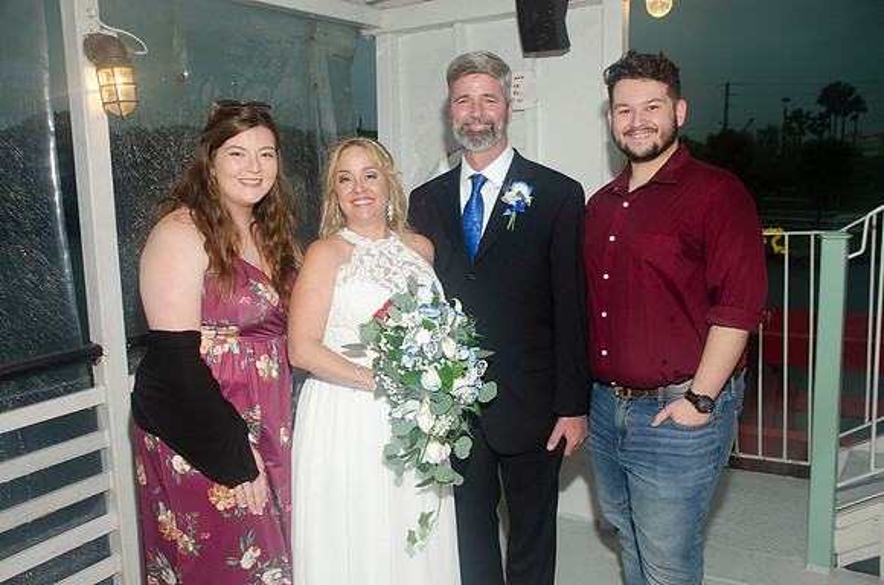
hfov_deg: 62.0
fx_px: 735
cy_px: 292
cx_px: 442
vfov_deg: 43.4
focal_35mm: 30
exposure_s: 1/125
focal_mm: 20
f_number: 5.6
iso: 400
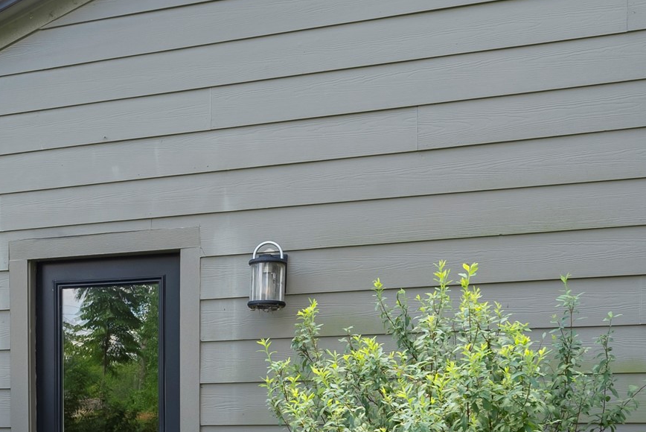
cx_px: 109
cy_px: 440
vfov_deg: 25.6
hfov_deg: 37.8
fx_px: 898
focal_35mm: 50
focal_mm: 20
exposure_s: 1/20
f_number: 8
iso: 100
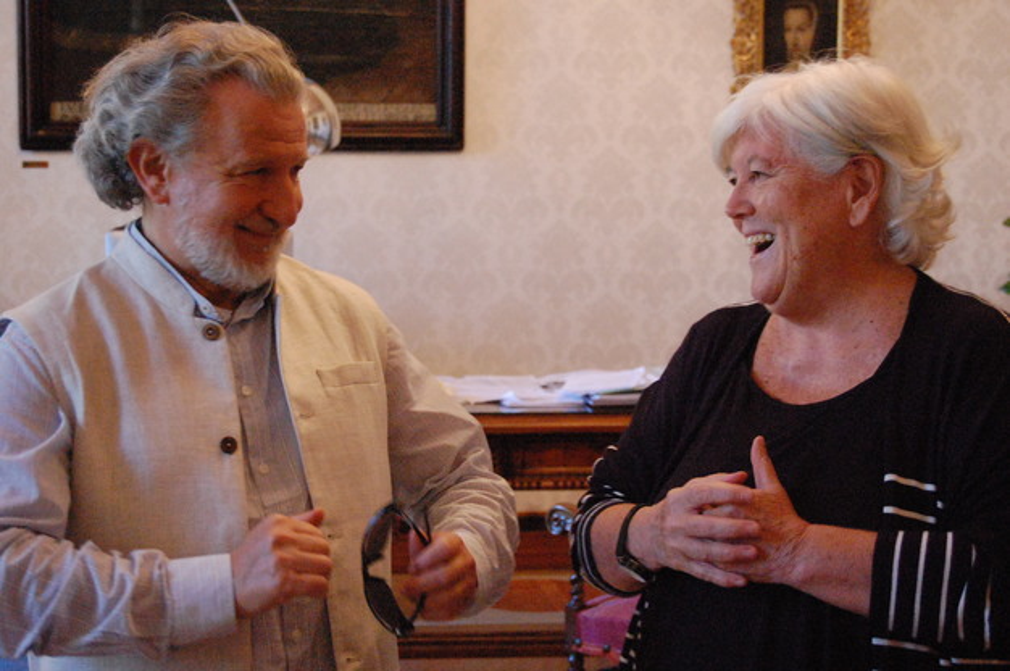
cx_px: 505
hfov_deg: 29.3
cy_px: 336
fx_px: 1934
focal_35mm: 69
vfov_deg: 19.7
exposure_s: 1/50
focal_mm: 46
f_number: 5.3
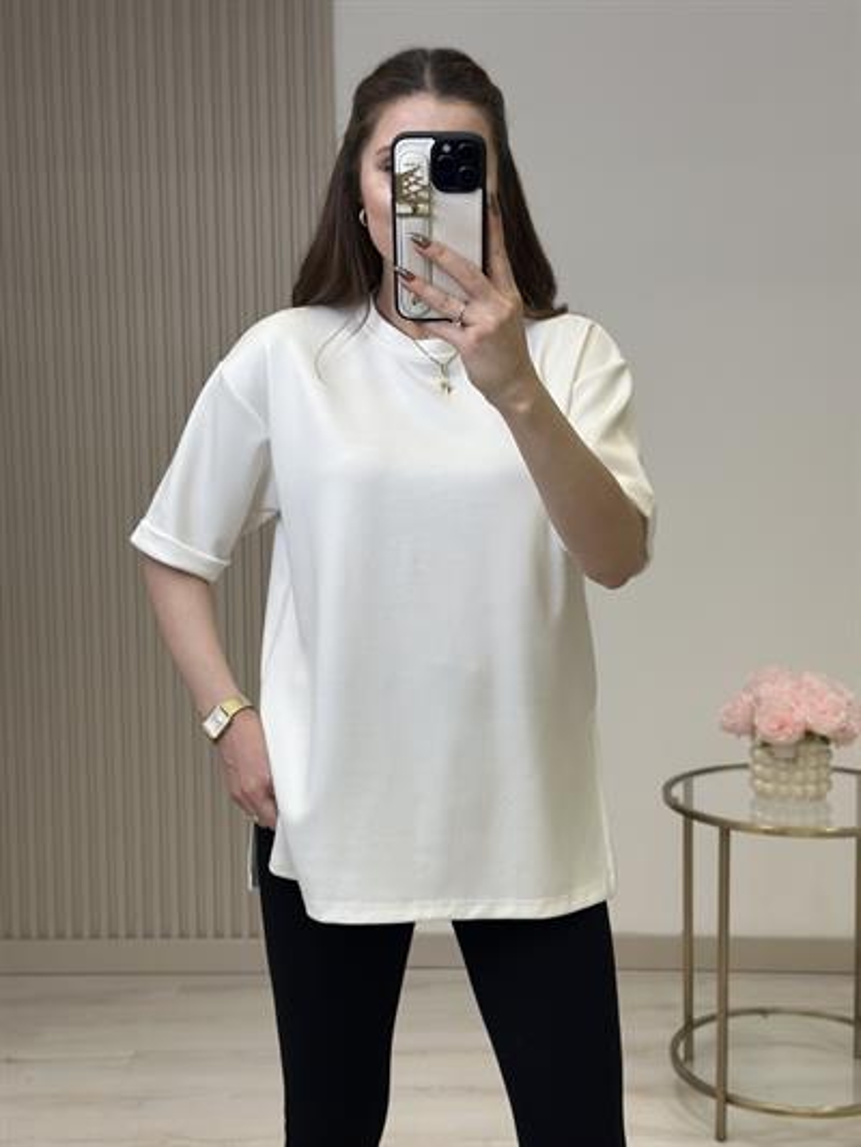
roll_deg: +0.5
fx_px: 1591
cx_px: 430
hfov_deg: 30.3
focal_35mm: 48
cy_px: 574
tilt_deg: -22.6
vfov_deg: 39.6
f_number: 1.78
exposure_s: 1/431
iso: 80
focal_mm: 6.86
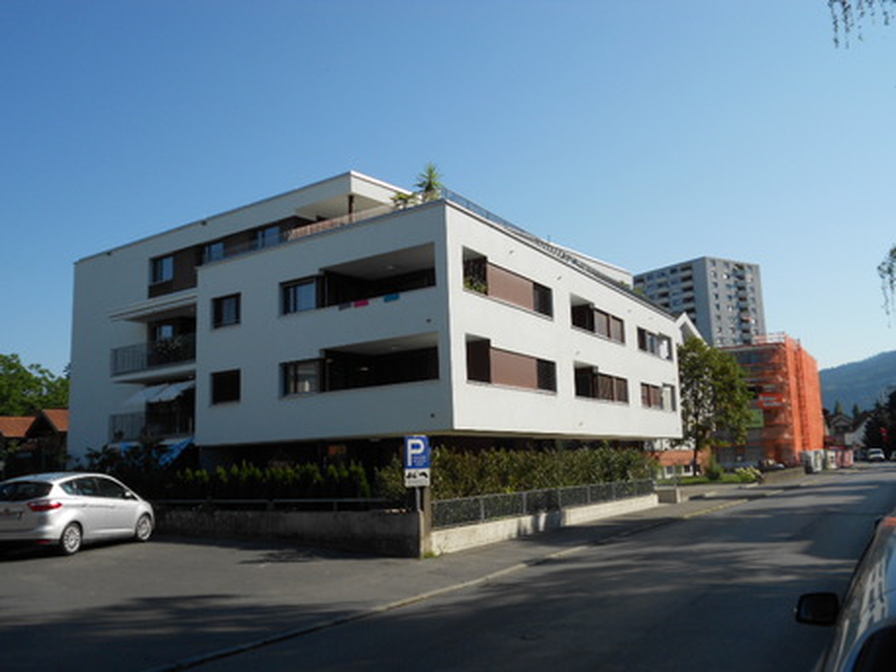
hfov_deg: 56.8
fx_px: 829
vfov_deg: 44.2
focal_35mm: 32
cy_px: 336
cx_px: 448
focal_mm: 5.8
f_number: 3.6
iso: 80
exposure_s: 1/1250
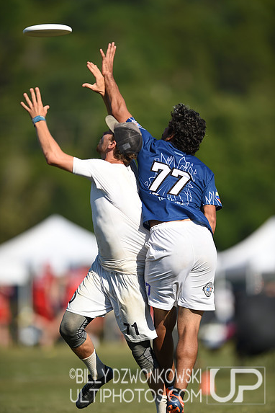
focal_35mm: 404
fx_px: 4629
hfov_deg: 3.4
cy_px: 205
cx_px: 138
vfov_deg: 5.1
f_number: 3.5
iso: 100
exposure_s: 1/2000
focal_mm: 400
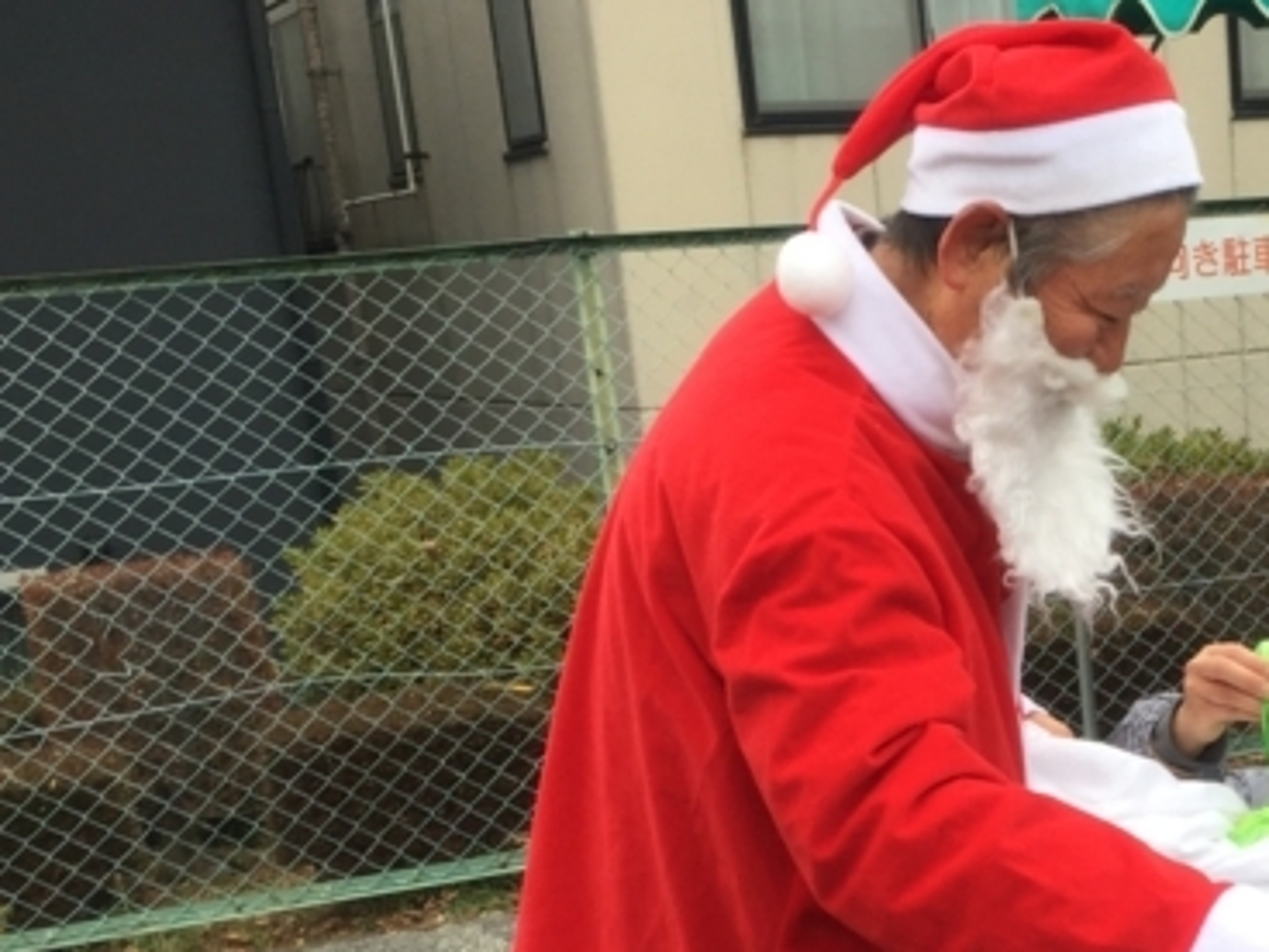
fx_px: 2310
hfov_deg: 29.2
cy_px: 876
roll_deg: +1.3
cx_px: 1193
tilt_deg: -17.2
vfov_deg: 22.7
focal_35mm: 63
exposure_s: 1/161
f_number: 2.2
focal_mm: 4.15
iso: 32
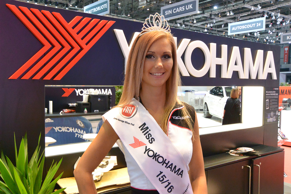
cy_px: 97
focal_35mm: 36
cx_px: 146
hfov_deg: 53.1
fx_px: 291
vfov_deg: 36.9
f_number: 4.5
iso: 800
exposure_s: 1/60
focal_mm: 13.6
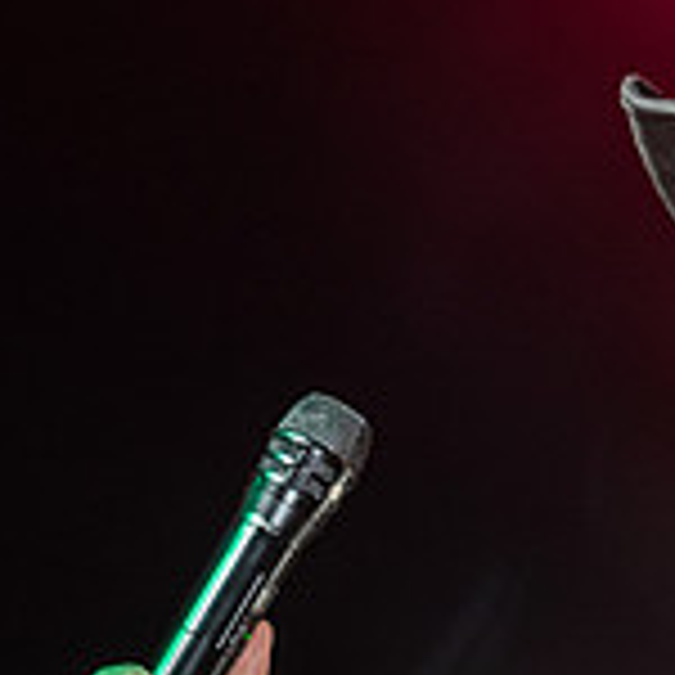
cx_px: 648
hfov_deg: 4.0
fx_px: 9773
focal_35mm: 443
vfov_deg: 4.0
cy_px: 682
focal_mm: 135
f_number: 1.8
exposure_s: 1/250
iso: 500
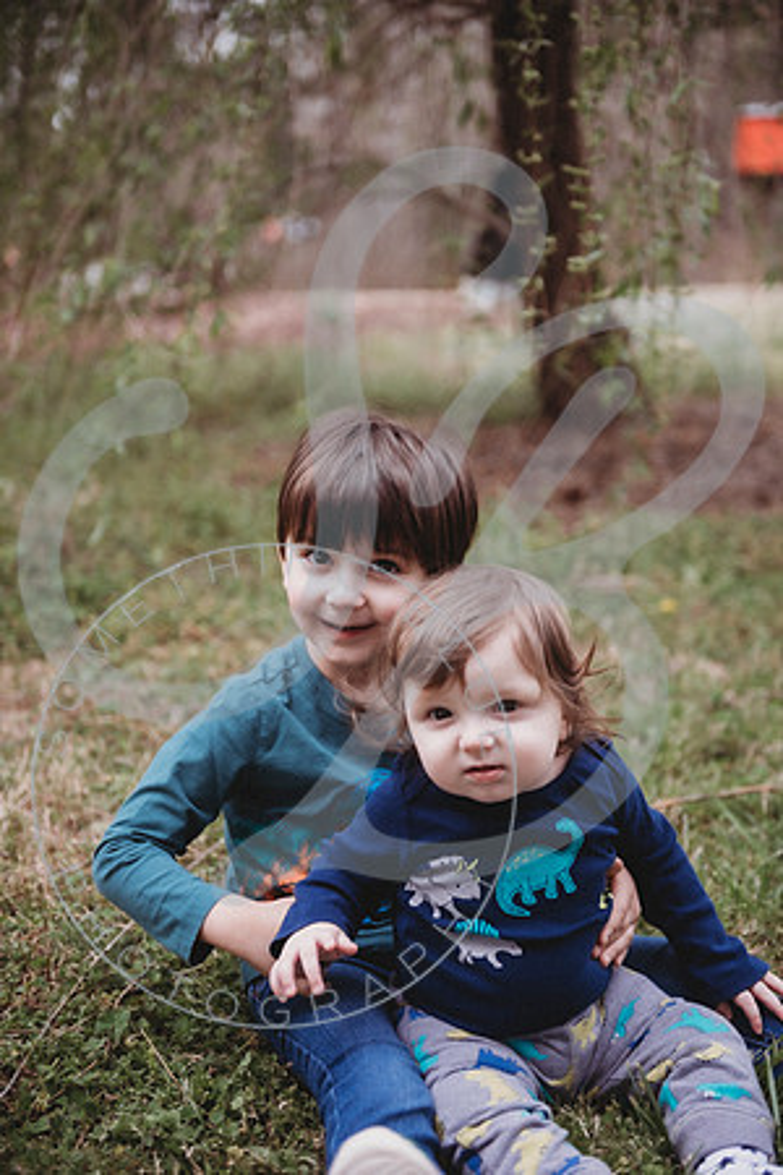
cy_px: 588
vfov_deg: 36.2
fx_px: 1794
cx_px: 392
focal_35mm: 55
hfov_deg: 24.6
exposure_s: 1/320
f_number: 2.8
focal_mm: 55
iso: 100
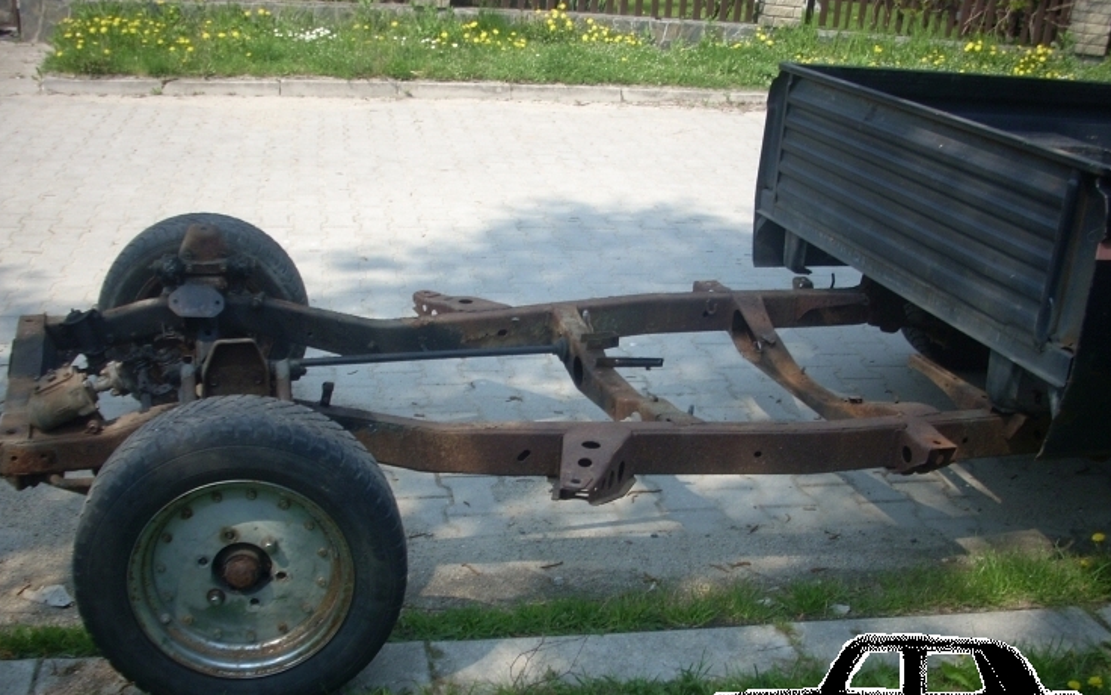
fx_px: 1211
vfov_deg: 31.9
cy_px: 395
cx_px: 549
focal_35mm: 40
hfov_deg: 49.3
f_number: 5.6
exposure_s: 1/136
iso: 64
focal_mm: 6.2
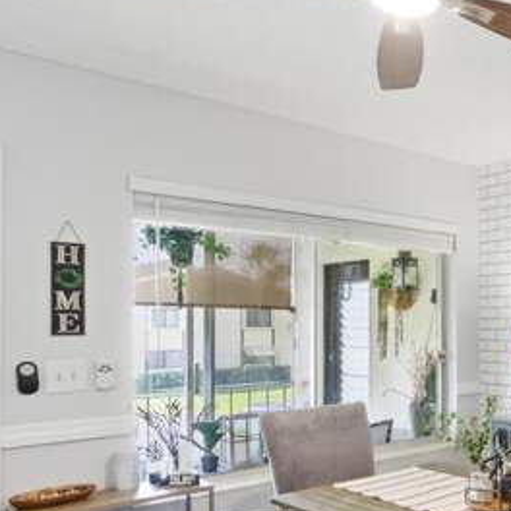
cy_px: 307
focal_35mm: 36
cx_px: 616
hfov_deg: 35.8
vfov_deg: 45.8
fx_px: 601
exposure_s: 1/320
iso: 2000
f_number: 8
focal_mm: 14
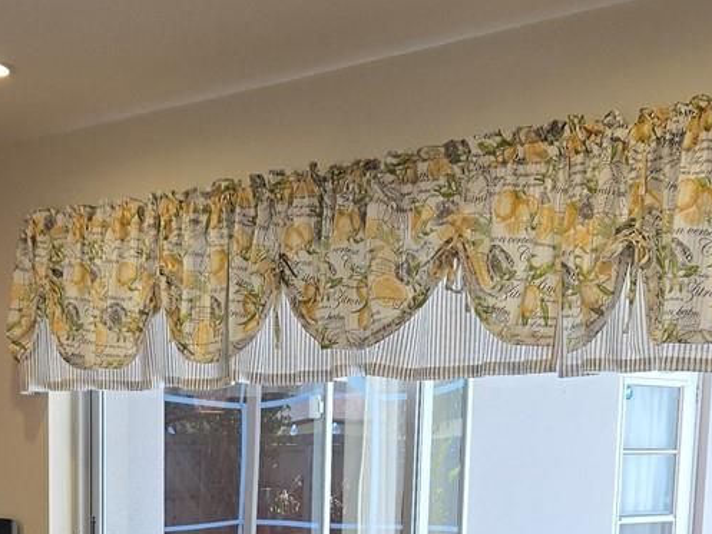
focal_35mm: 74
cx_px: 199
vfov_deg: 18.4
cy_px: 709
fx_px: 1522
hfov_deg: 26.1
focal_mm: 5.4
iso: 40
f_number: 1.8
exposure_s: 1/120
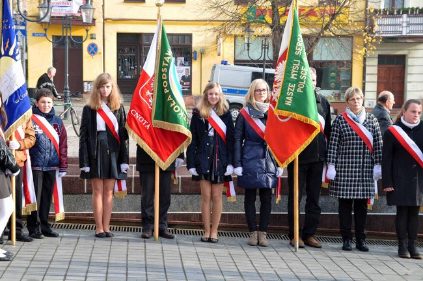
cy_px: 140
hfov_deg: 20.9
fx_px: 1144
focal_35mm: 98
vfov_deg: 14.0
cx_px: 212
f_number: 9
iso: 200
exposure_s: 1/100
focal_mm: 65
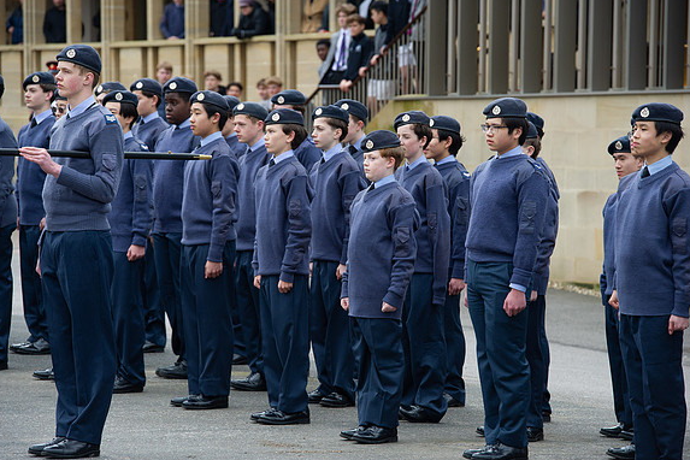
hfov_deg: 11.0
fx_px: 3584
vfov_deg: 7.3
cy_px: 229
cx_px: 344
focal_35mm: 187
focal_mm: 185
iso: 720
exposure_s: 1/250
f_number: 6.3
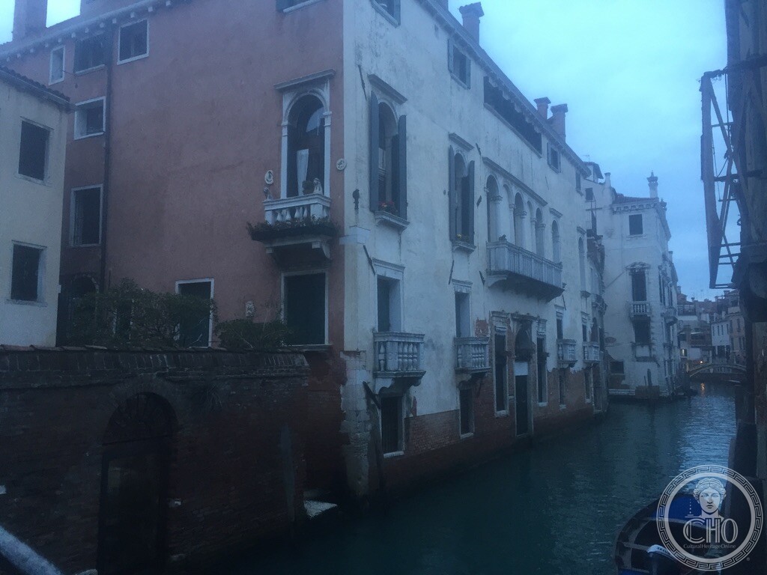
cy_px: 288
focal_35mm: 29
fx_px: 643
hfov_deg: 61.7
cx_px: 384
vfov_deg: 48.2
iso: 50
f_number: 2.2
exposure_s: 1/33
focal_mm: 4.15
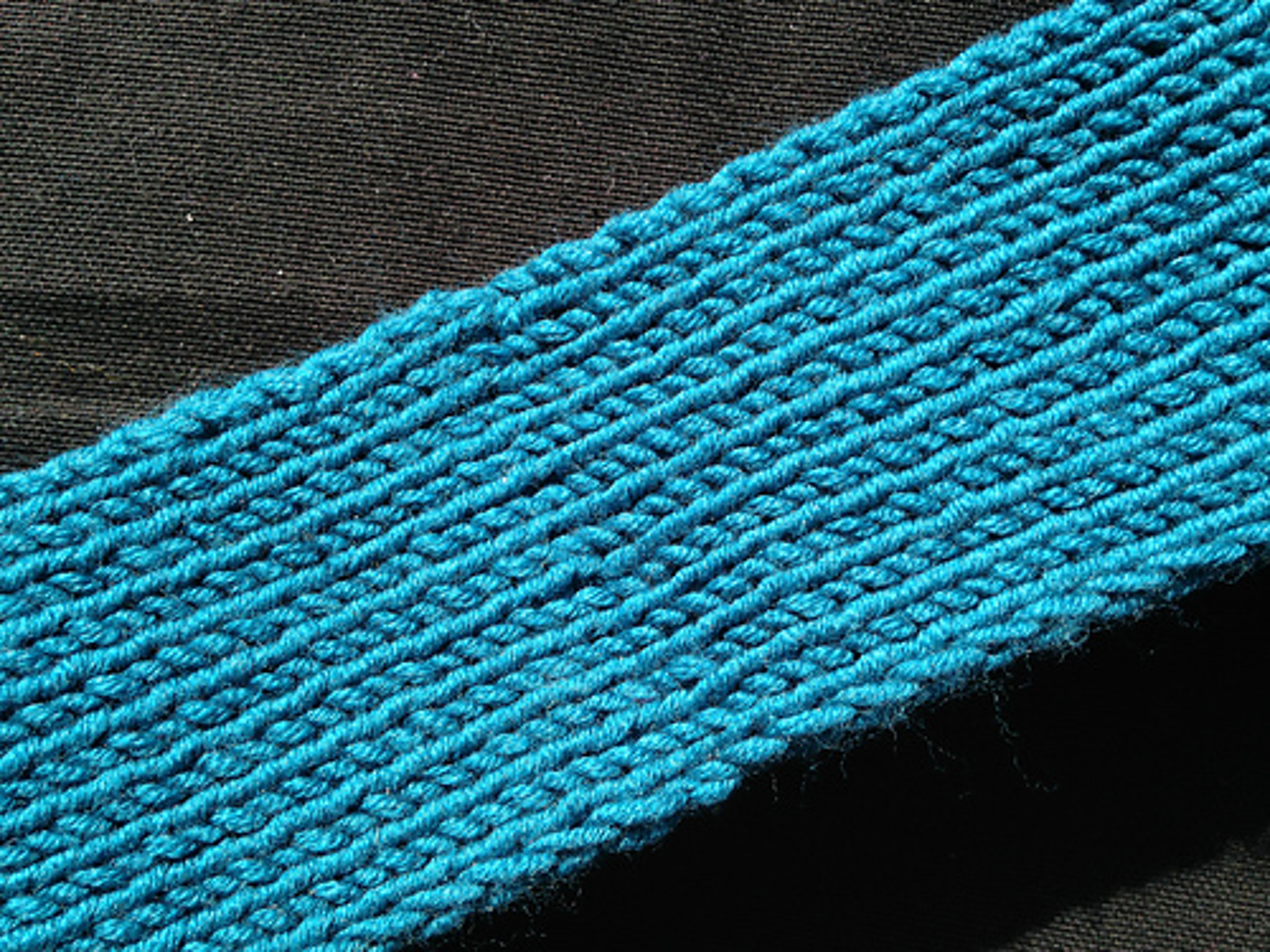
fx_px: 1211
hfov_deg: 55.4
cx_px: 635
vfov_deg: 42.9
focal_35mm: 33
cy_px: 476
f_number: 2.4
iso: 50
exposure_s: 1/653
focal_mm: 4.12
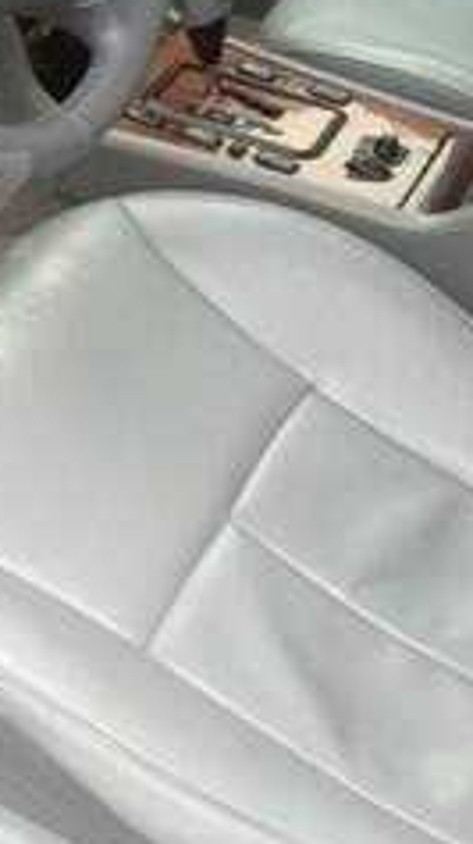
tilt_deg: -35.7
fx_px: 1966
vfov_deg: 23.9
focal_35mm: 88
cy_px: 205
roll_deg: +1.1
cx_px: -331
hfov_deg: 12.7
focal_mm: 4.15
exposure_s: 1/50
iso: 32
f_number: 2.2
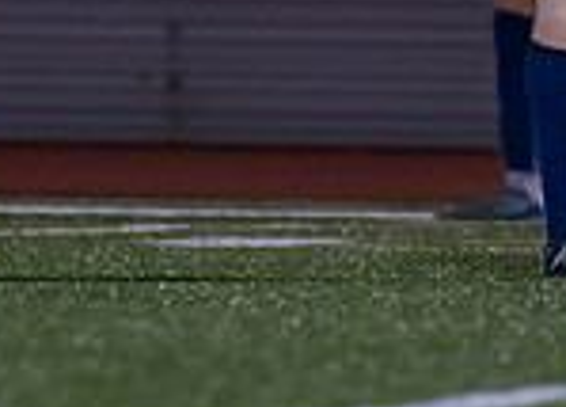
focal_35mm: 1432
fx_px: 23061
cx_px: 581
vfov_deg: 1.0
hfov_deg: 1.4
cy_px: -263
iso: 2000
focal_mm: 200
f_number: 2.8
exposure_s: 1/1000
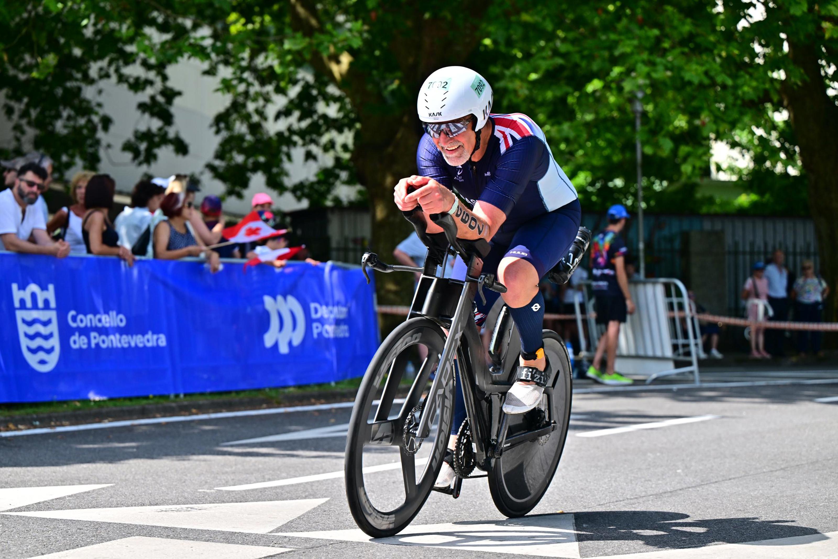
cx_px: 419
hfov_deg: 28.8
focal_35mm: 70
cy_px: 280
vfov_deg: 19.5
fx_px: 1629
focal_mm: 70
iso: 250
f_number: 3.5
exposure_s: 1/2000
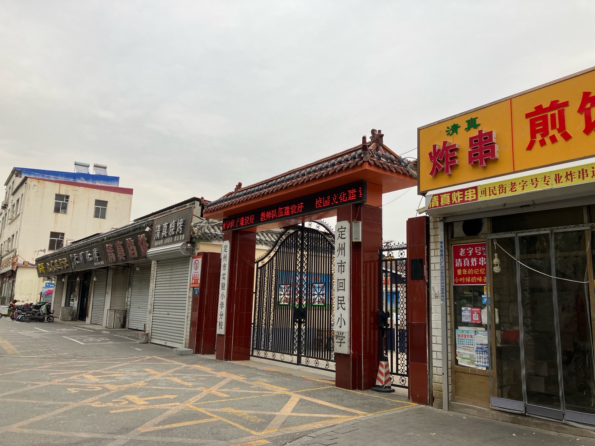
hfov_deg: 63.4
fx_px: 481
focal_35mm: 28
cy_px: 223
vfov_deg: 49.7
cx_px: 298
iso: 32
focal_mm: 3.99
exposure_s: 1/771
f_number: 1.8
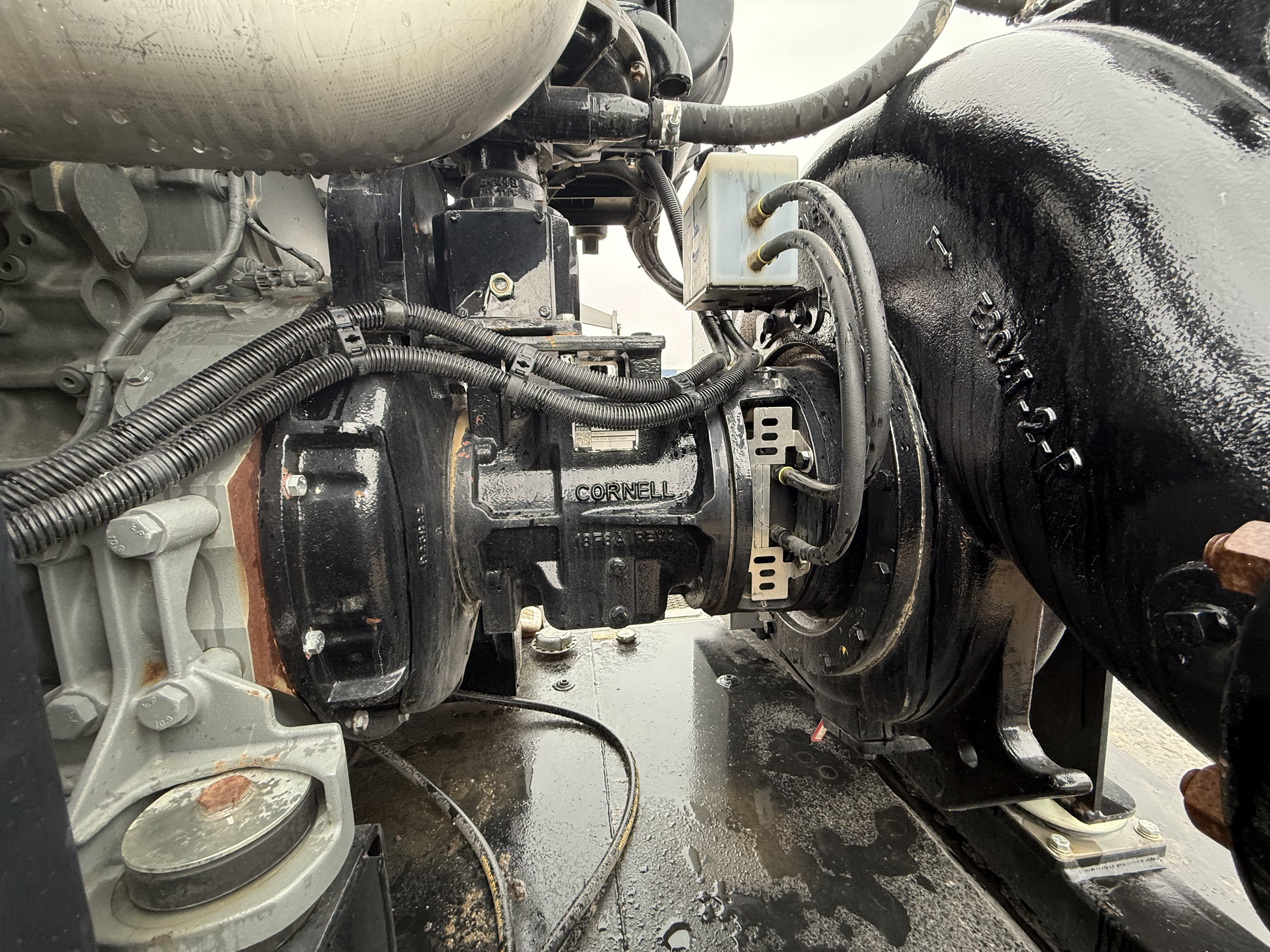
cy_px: 476
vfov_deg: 85.7
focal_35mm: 14
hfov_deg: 102.1
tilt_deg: -8.6
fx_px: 514
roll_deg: +0.1
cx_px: 635
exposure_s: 1/99
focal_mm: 2.22
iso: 200
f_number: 2.2
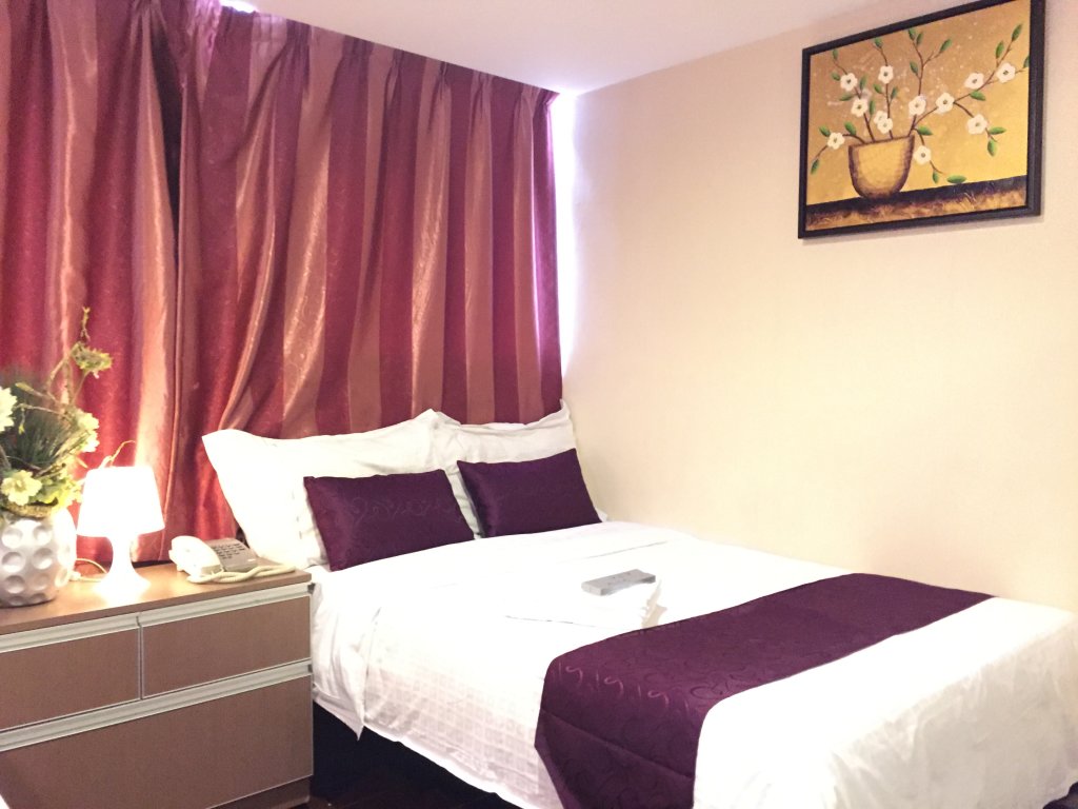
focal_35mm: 29
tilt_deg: -2.9
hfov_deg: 61.7
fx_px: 903
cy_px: 404
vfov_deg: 48.2
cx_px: 539
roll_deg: -1.1
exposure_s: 1/17
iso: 1000
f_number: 2.2
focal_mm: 4.15
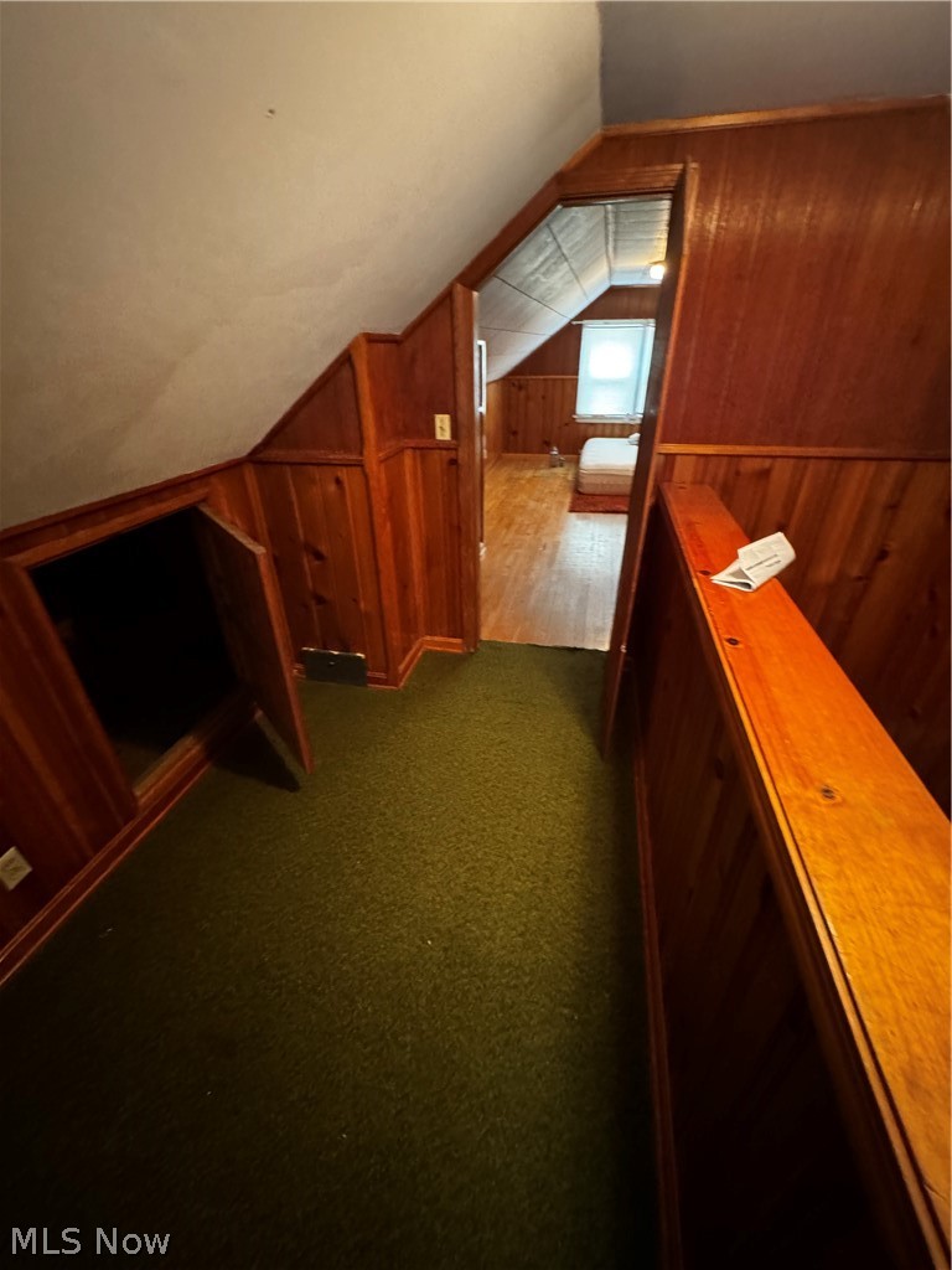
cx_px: 476
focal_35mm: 14
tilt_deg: -29.6
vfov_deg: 102.1
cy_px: 635
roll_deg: +2.1
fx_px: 513
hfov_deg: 85.7
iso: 1250
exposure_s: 1/30
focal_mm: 2.22
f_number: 2.2
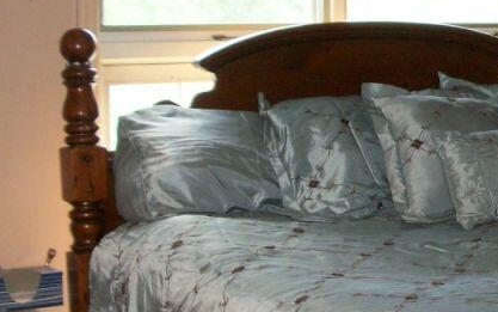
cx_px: 506
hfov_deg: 21.9
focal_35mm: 91
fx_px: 1236
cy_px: 159
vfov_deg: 14.4
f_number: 3.1
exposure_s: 1/30
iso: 160
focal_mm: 6.3
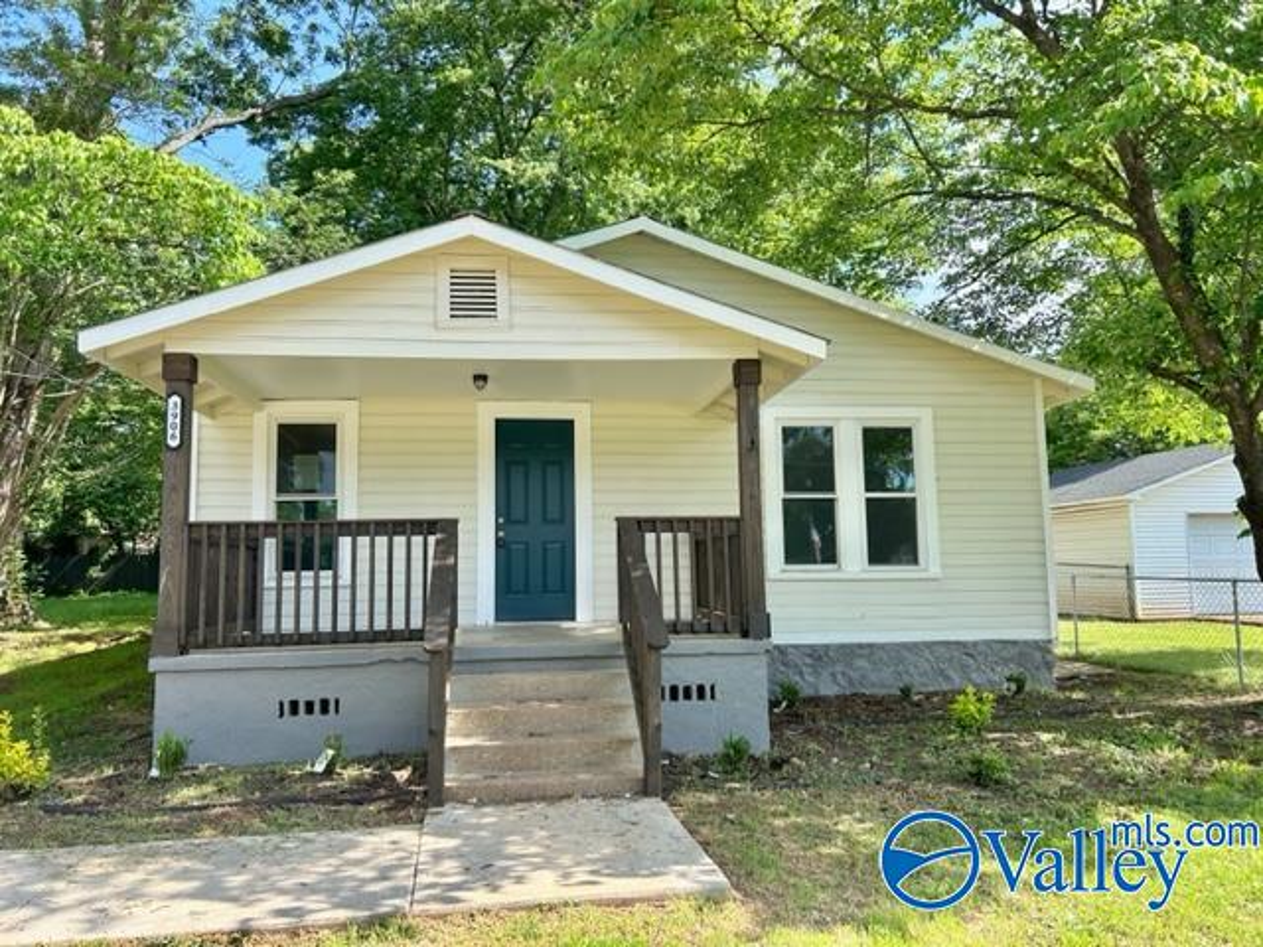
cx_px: 632
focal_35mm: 26
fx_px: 949
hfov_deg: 67.3
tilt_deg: +7.1
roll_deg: +1.4
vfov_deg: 53.1
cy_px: 474
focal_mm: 5.7
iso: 50
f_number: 1.5
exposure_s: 1/1124
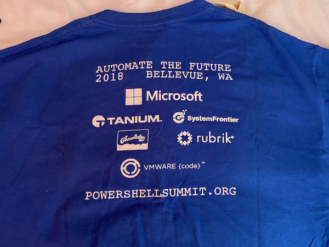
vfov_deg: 53.1
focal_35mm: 26
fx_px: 247
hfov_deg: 67.3
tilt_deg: -79.4
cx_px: 164
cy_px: 124
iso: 800
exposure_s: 1/30
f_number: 1.8
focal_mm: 4.25
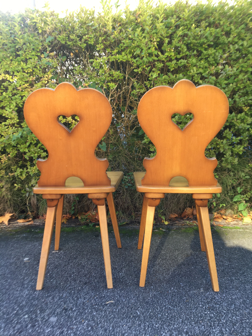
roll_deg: +1.7
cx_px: 126
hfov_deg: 48.2
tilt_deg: -9.0
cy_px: 168
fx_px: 281
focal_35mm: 29
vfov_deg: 61.7
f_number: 2.2
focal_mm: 4.15
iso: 32
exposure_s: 1/100
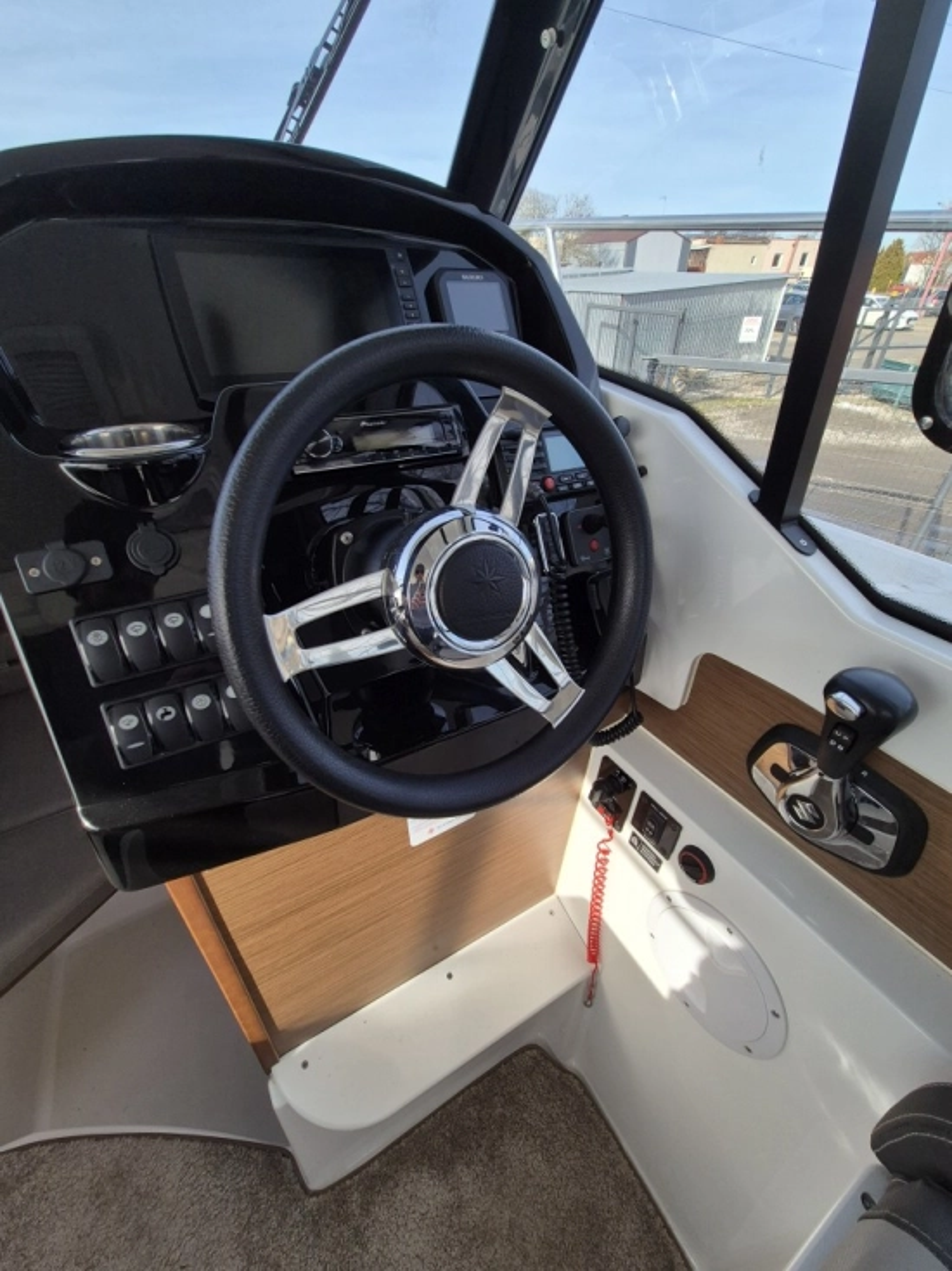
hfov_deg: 89.9
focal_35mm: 13
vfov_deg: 106.2
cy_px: 636
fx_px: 477
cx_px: 476
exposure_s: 1/1136
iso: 50
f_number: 2.2
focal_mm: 2.2
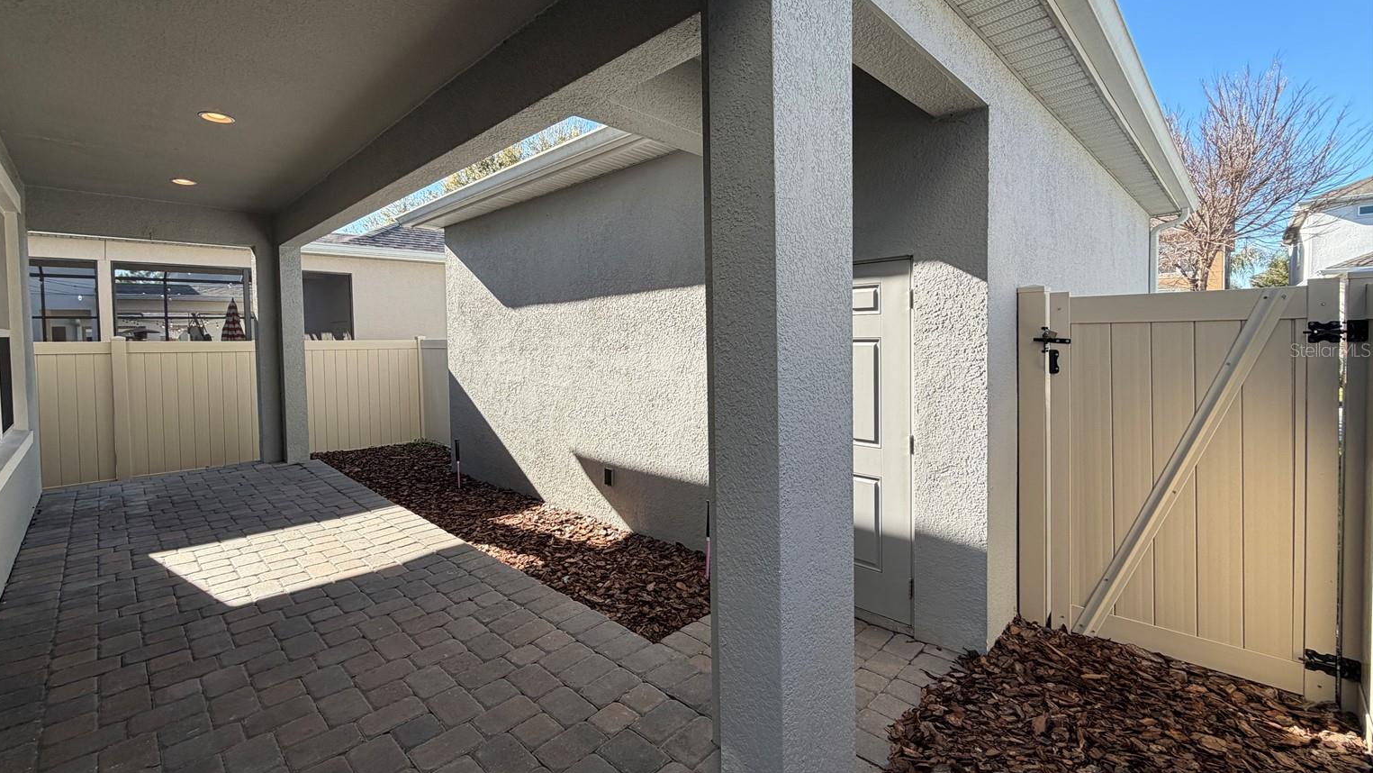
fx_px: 583
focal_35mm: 16
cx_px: 655
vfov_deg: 66.9
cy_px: 350
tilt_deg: -1.7
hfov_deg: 99.3
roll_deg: +0.9
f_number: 2.2
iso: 50
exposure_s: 1/502
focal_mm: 2.22
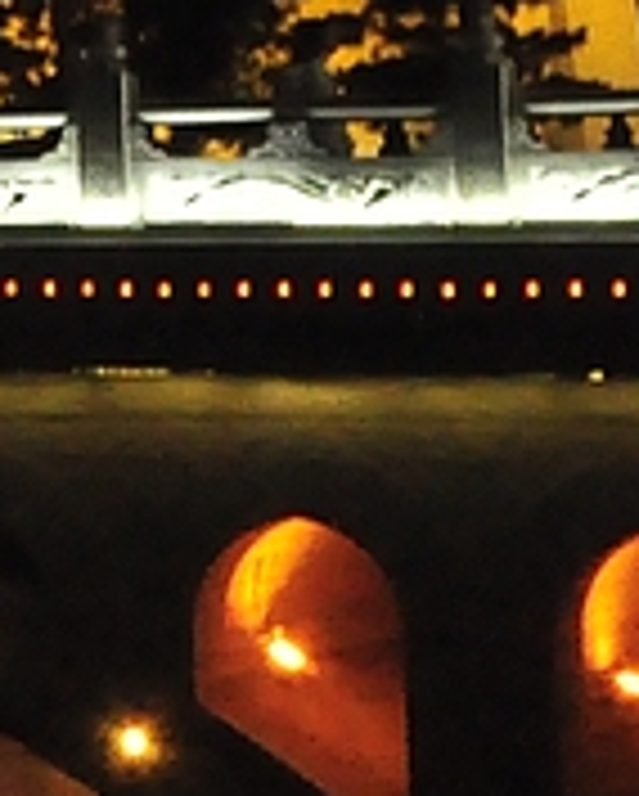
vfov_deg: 10.2
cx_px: -1494
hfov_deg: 7.2
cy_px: -355
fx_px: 4319
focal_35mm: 183
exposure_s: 1/15
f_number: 16
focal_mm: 18
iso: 3200
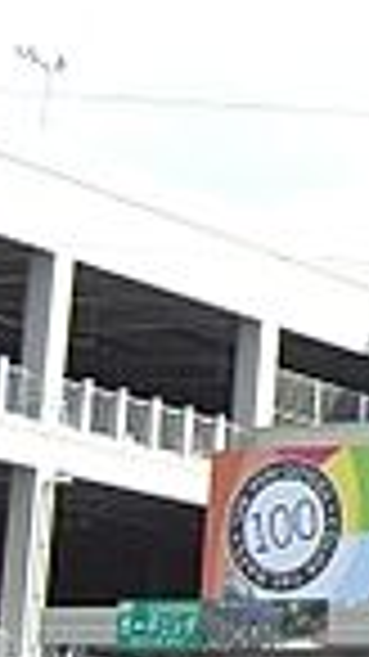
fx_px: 2960
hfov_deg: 6.5
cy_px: 194
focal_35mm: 170
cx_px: 1071
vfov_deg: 12.6
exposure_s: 1/640
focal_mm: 7.9
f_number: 2.8
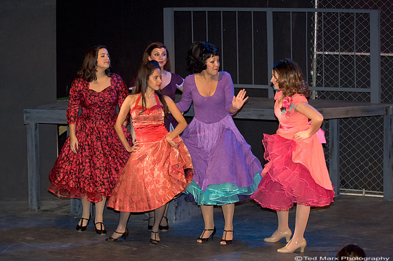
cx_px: 196
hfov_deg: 19.5
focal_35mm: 105
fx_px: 1145
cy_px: 130
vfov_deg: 13.0
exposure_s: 1/100
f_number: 2.8
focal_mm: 70
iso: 3200
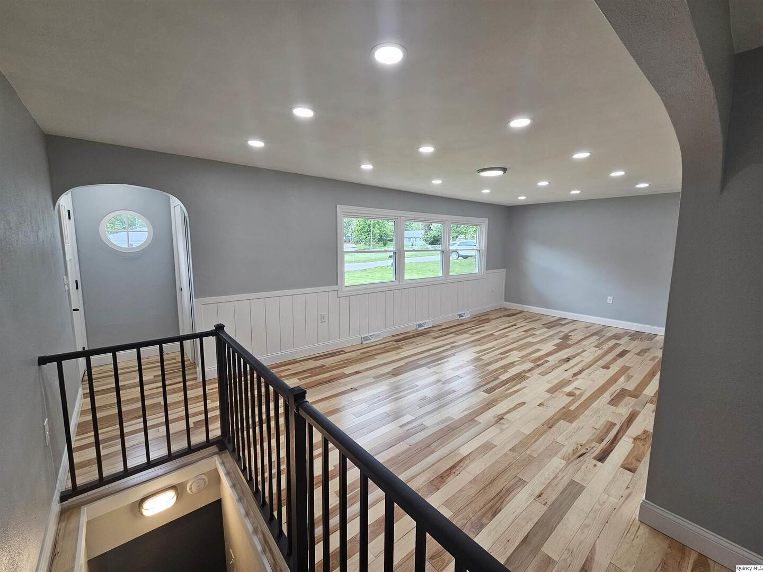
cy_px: 286
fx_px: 287
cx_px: 382
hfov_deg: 106.2
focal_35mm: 13
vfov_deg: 89.9
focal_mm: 2.2
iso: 50
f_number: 2.2
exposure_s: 1/60
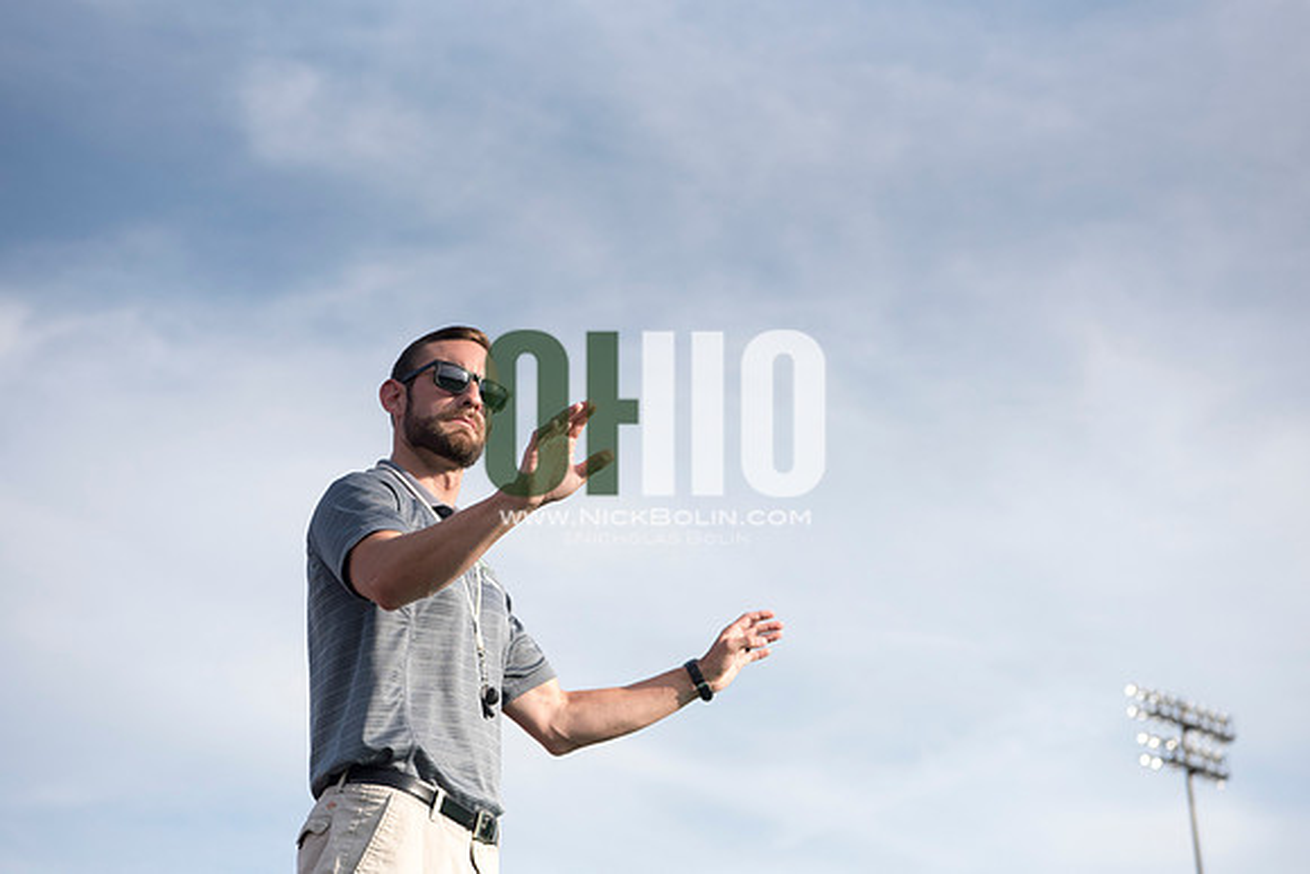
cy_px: 437
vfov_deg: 19.5
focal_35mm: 70
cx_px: 655
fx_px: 2548
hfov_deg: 28.8
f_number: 5.6
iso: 800
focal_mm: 70
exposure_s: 1/4000
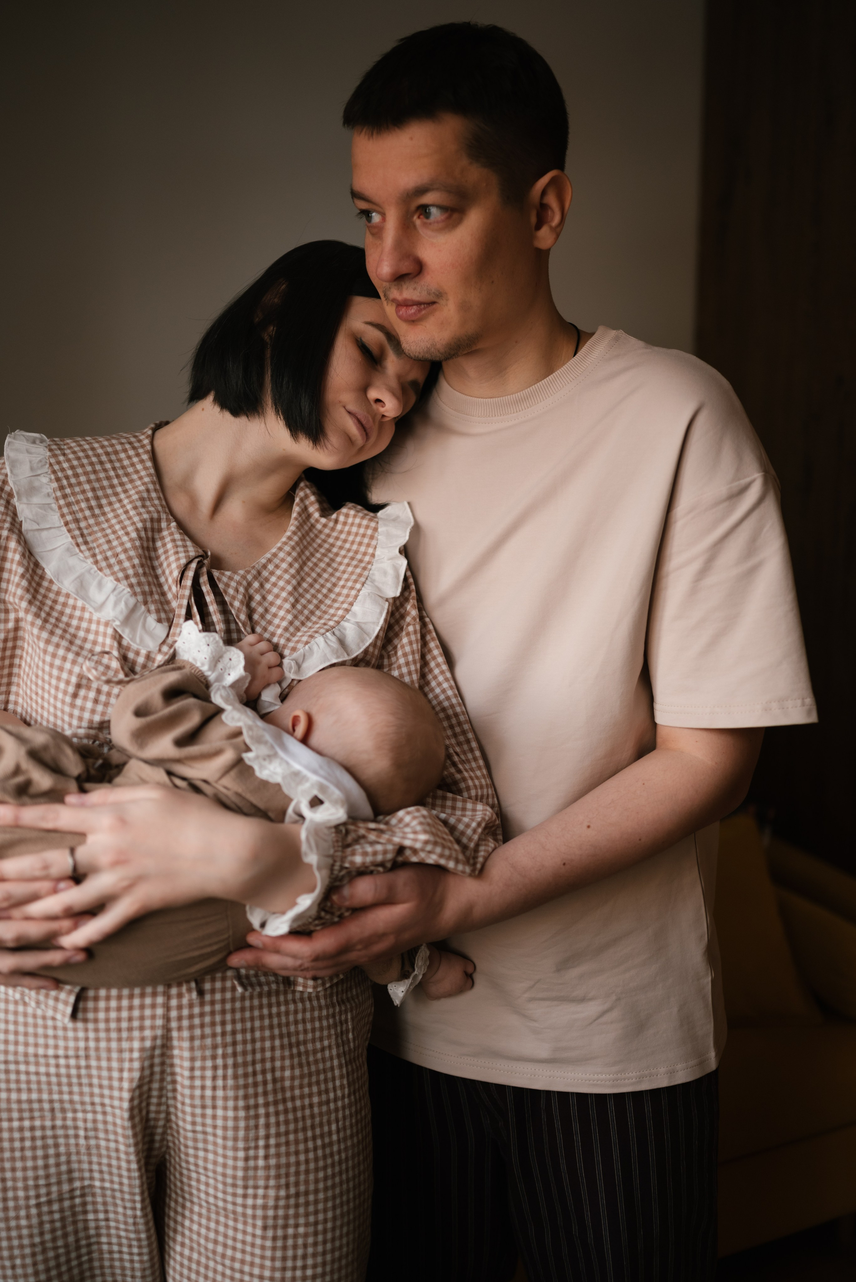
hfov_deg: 37.9
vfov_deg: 54.4
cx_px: 428
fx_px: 1247
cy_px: 641
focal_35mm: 35
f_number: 1.8
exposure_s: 1/250
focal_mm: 35
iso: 200
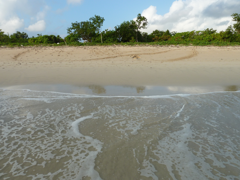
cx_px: 120
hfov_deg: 69.4
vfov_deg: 54.9
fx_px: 173
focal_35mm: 25
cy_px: 90
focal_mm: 4.1
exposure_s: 1/320
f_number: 4
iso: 80
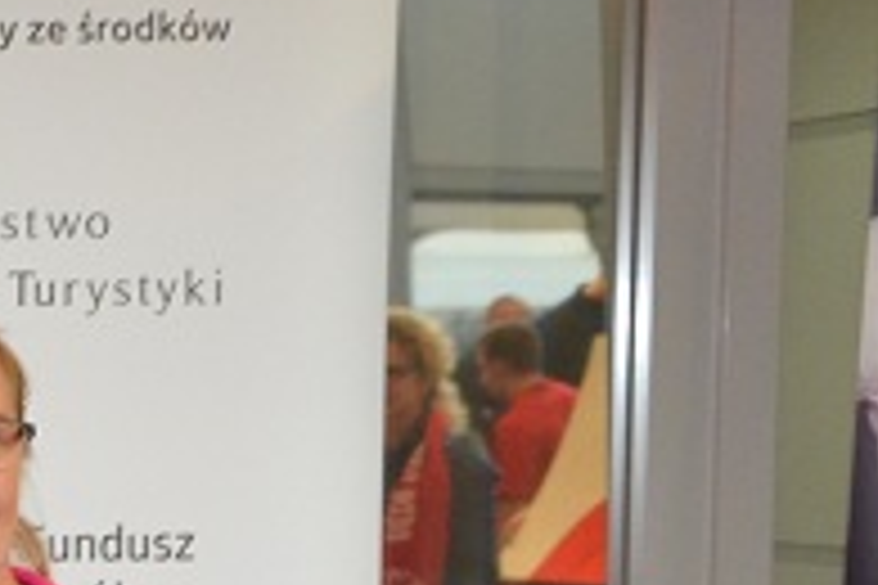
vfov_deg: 8.4
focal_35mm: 160
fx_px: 3902
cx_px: -919
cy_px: 893
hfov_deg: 11.5
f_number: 4
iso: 1400
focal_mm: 26
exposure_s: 1/60
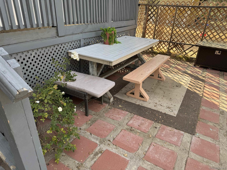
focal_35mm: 24
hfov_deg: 71.6
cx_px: 114
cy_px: 85
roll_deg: -2.8
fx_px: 157
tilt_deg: -26.8
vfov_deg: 56.8
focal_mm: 6.76
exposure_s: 1/448
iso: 80
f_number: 1.78
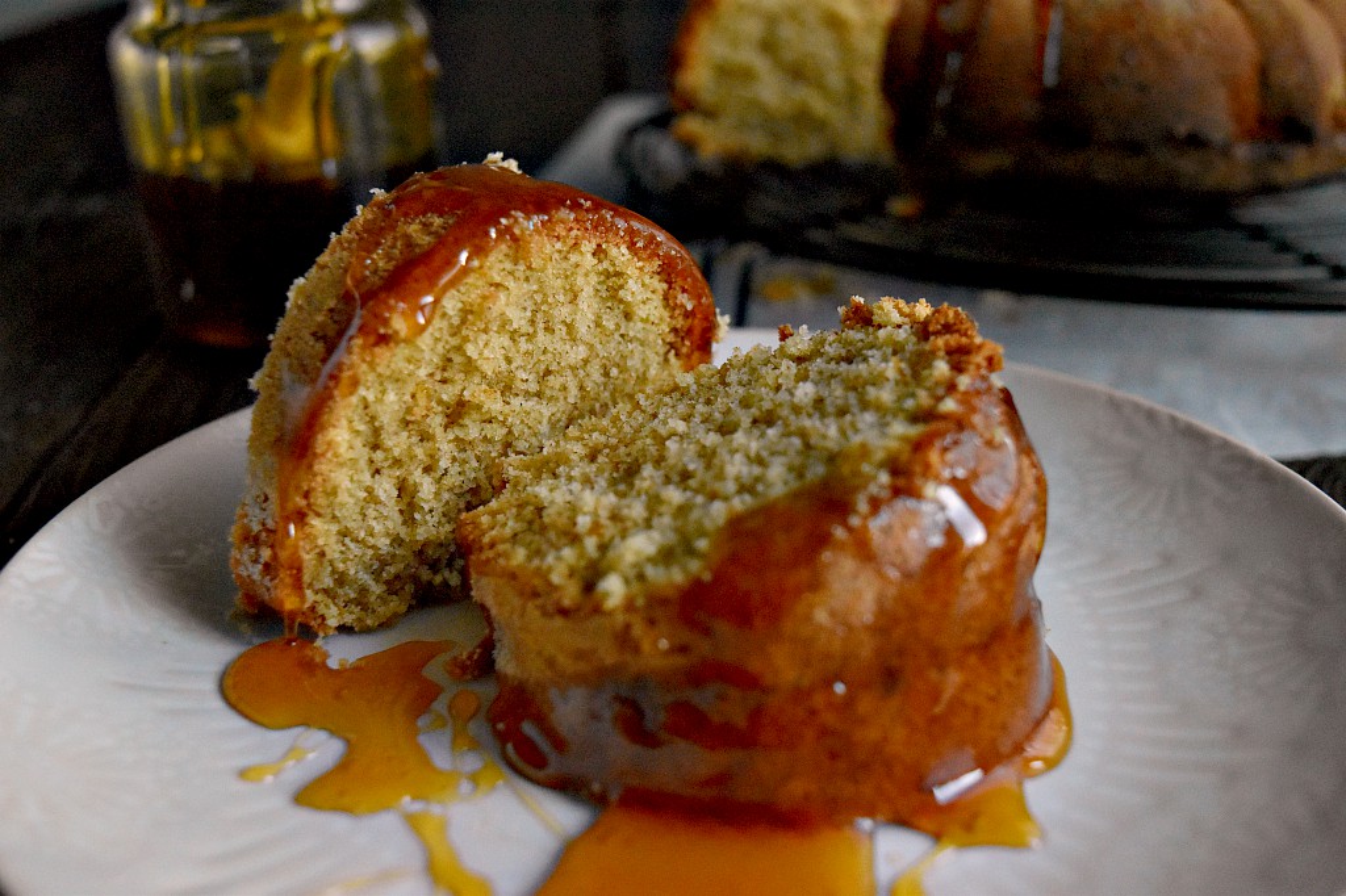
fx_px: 1514
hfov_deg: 47.9
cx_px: 673
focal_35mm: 40
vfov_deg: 33.0
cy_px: 448
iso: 3200
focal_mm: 27
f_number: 5
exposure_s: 1/400
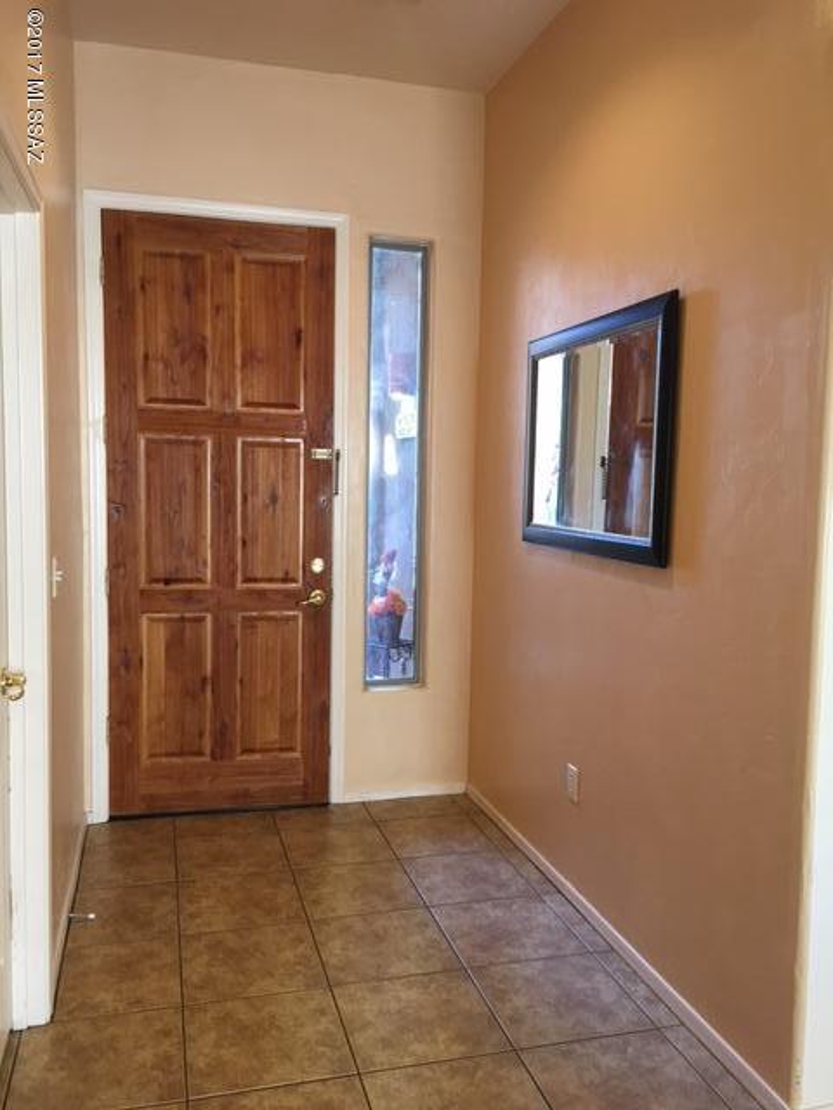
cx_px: 416
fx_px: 930
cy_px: 555
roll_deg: -1.5
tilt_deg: -4.0
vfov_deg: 61.7
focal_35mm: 29
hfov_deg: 48.2
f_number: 2.2
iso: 100
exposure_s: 1/30
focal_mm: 4.15
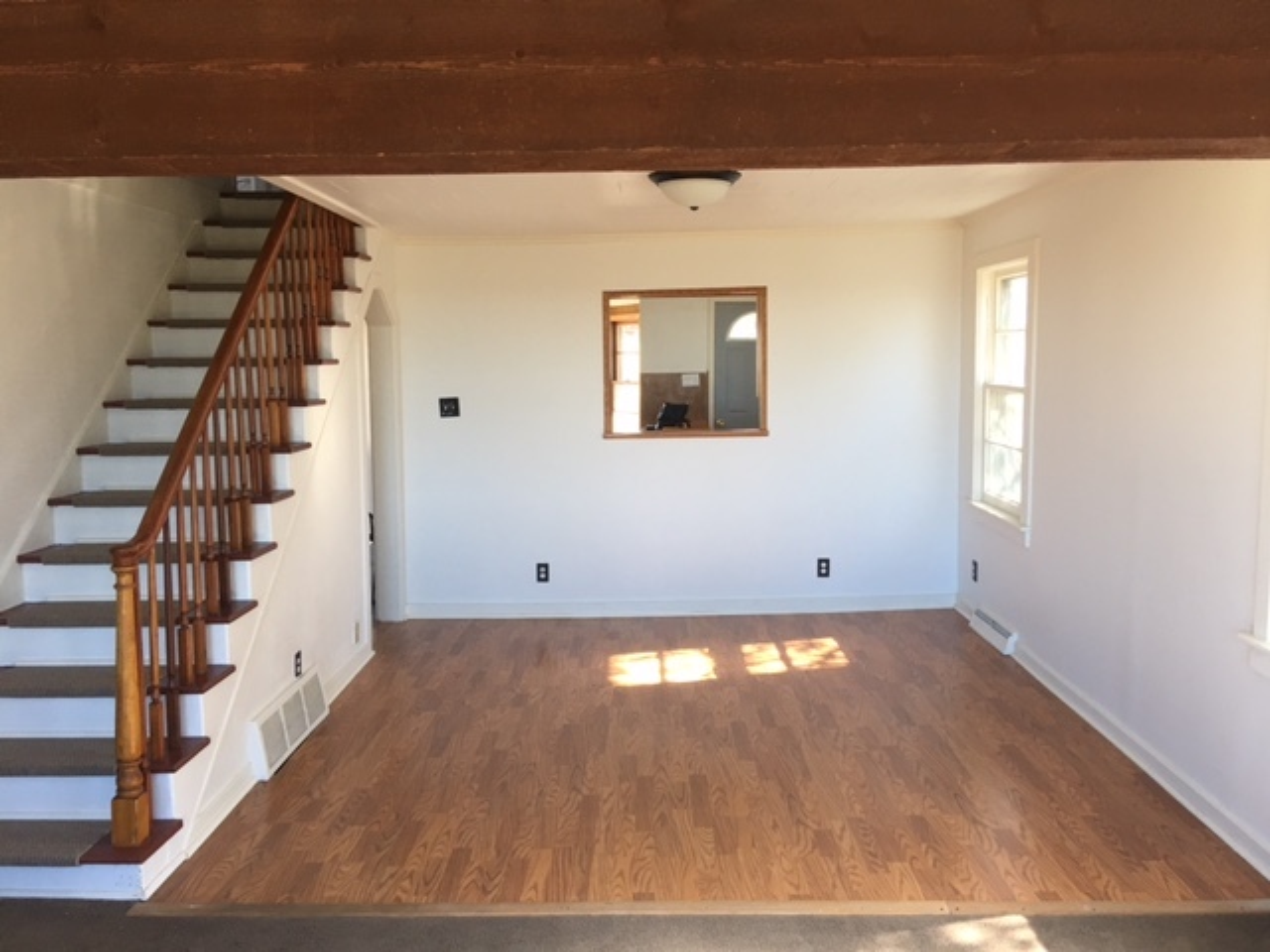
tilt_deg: -6.9
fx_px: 1064
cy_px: 476
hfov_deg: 61.7
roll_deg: +0.3
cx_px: 635
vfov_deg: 48.2
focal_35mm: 29
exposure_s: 1/30
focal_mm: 4.15
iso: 25
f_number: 2.2
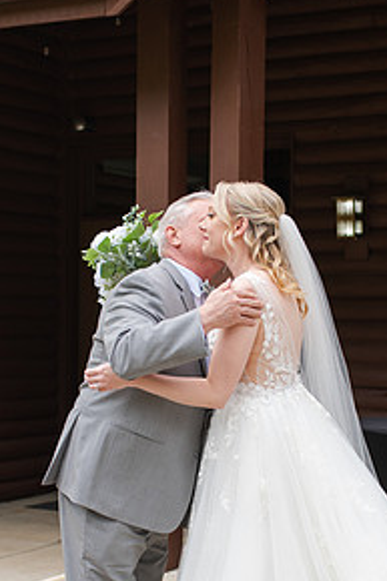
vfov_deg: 24.3
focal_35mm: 83
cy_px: 407
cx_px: 202
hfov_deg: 16.4
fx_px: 1340
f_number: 3.2
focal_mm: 35
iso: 100
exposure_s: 1/500
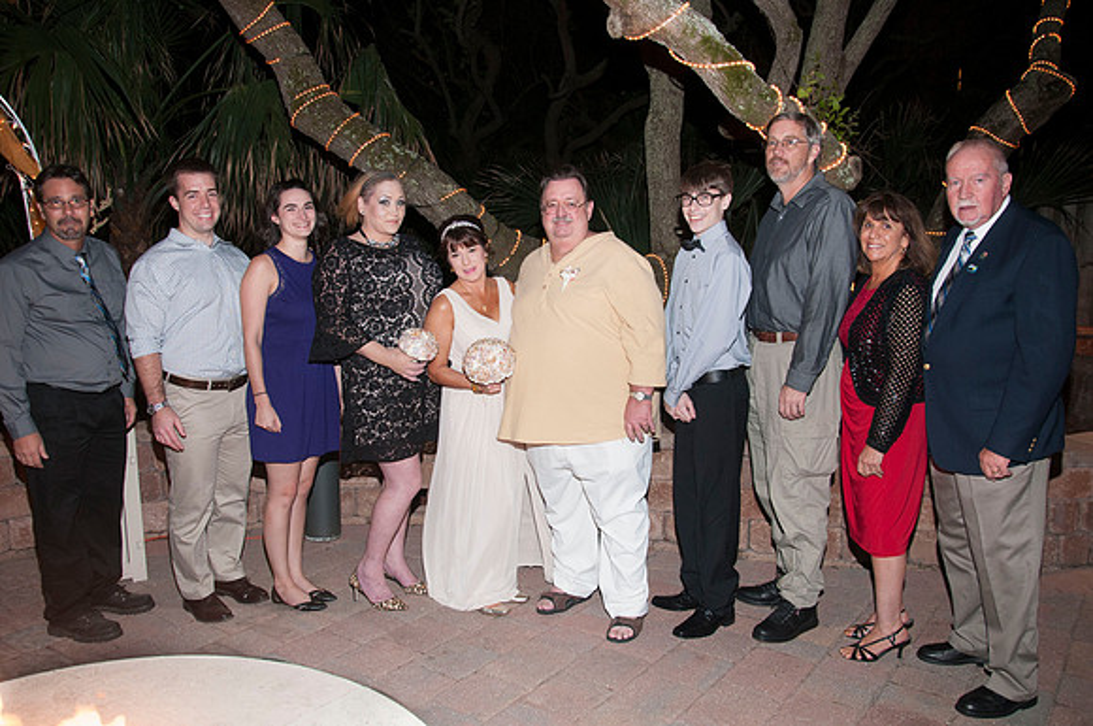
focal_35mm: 27
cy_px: 363
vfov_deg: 47.8
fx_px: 819
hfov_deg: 67.5
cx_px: 546
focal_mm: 18
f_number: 5.6
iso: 400
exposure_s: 1/30
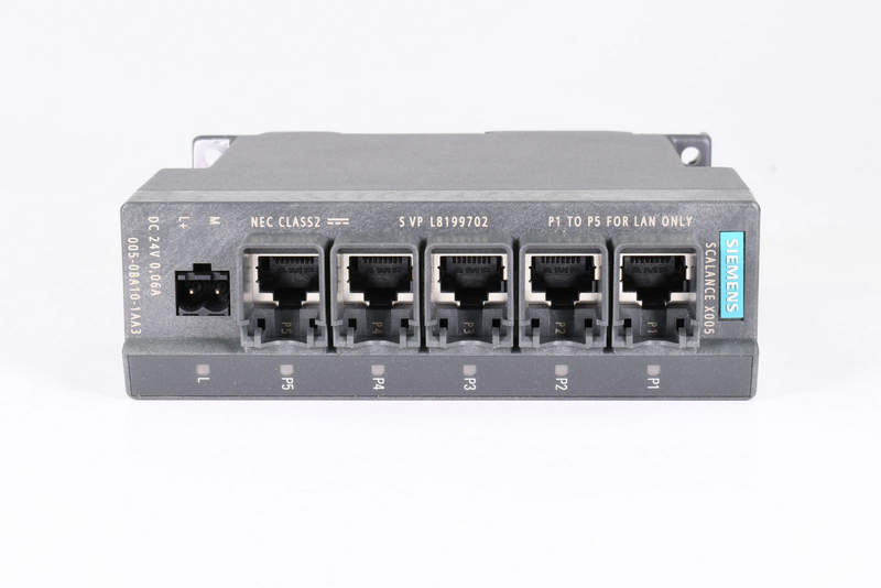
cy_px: 294
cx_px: 440
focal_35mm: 92
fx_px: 2252
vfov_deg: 14.9
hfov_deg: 22.1
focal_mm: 46
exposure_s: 1/10
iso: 250
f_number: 18
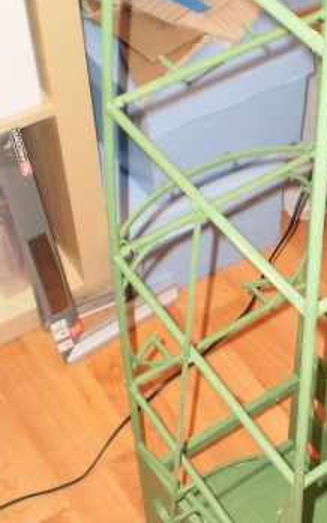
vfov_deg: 29.2
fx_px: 999
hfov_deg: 18.0
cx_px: 348
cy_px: 331
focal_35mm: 70
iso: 125
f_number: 3.1
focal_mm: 6.3
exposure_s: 1/30
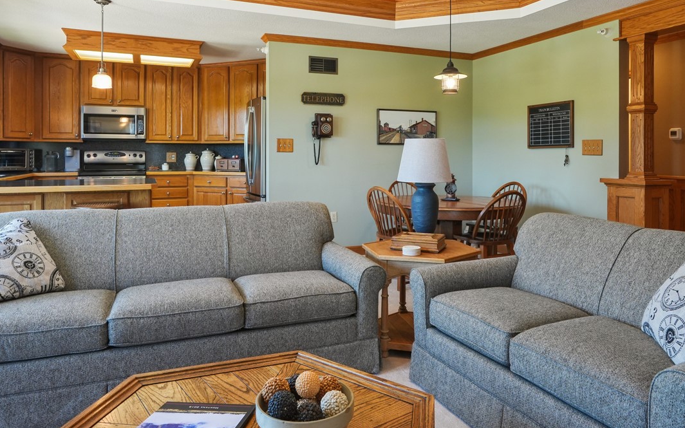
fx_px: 485
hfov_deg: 70.4
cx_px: 360
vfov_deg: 46.7
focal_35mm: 26
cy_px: 138
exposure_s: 1/6
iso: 400
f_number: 10
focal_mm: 16
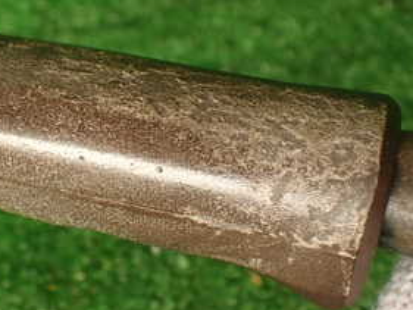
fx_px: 764
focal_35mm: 64
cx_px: 66
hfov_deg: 29.4
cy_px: 154
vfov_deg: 22.9
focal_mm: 5.4
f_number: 2.3
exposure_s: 1/80
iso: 100
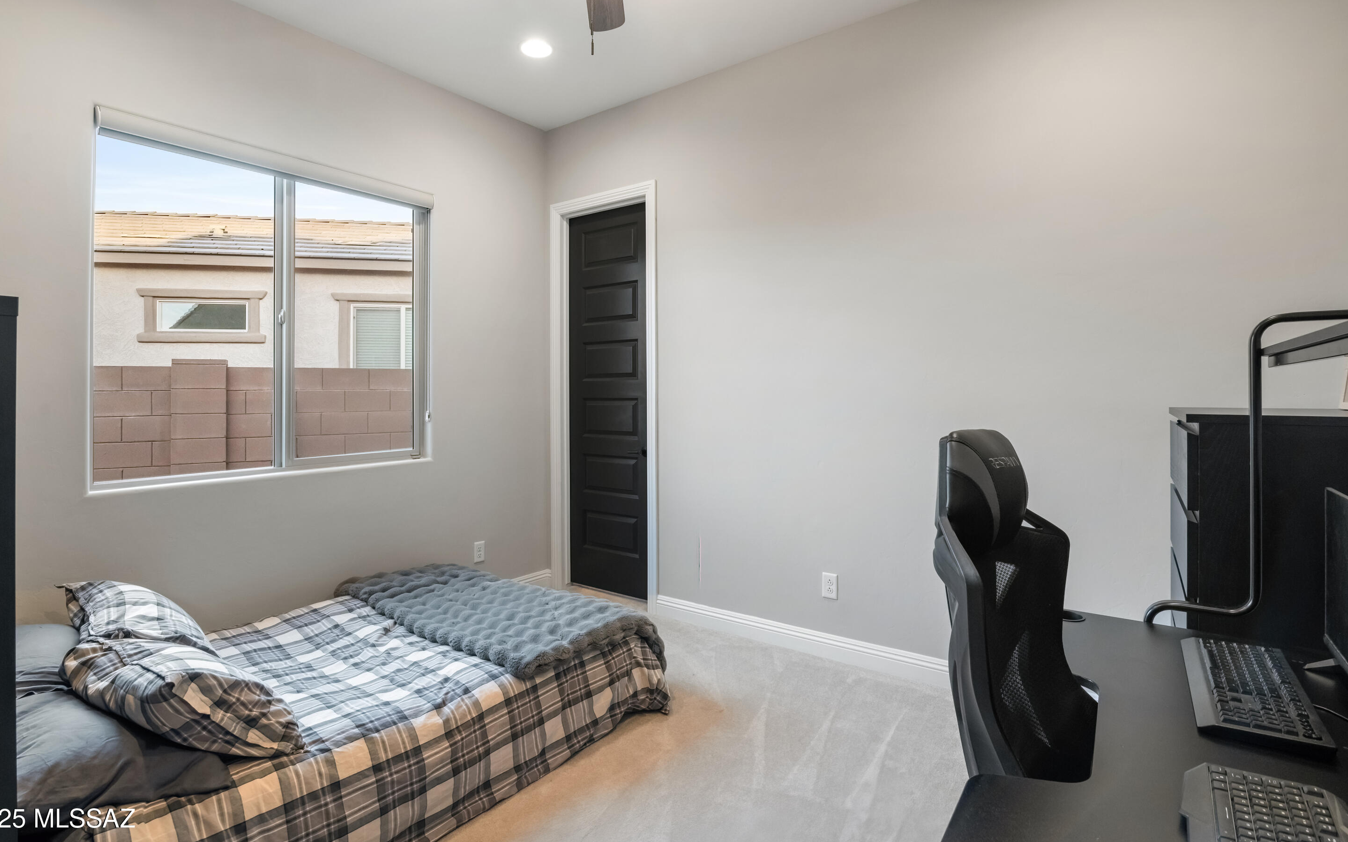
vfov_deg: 67.9
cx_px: 650
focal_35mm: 17
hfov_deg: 94.3
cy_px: 393
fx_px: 624
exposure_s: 1/40
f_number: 10
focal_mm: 16
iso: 1600
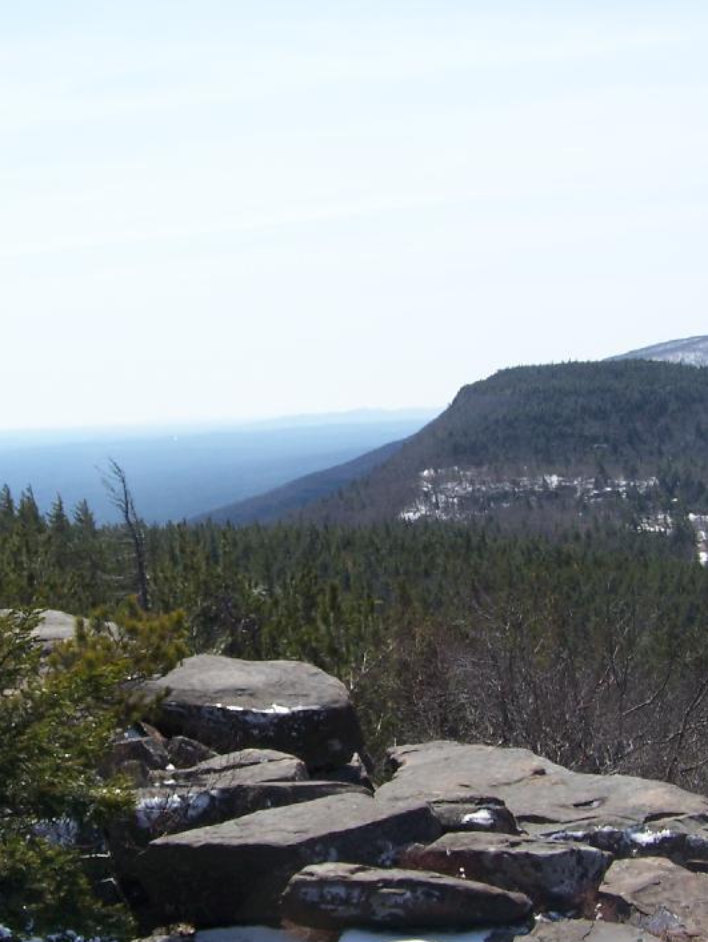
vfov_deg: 34.9
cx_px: 253
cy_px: 509
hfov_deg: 26.5
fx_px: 1499
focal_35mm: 55
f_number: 4
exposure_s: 1/800
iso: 80
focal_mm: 6.3
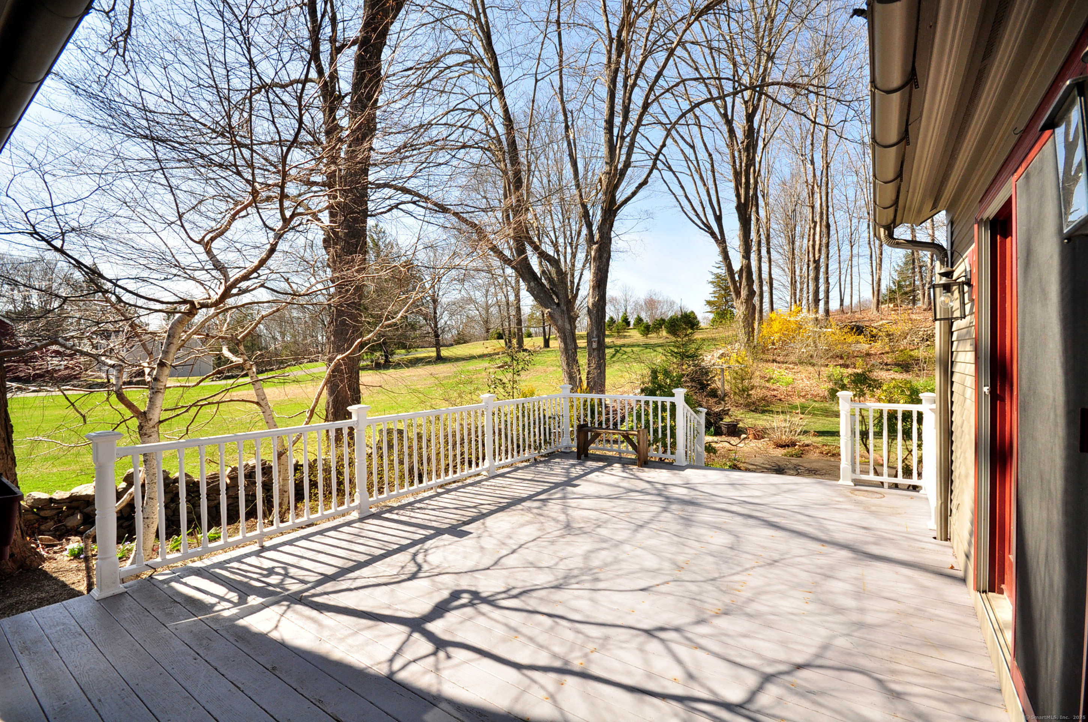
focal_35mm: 15
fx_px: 453
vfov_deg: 77.2
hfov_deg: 100.5
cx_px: 544
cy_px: 361
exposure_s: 1/250
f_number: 9
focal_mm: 10
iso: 320
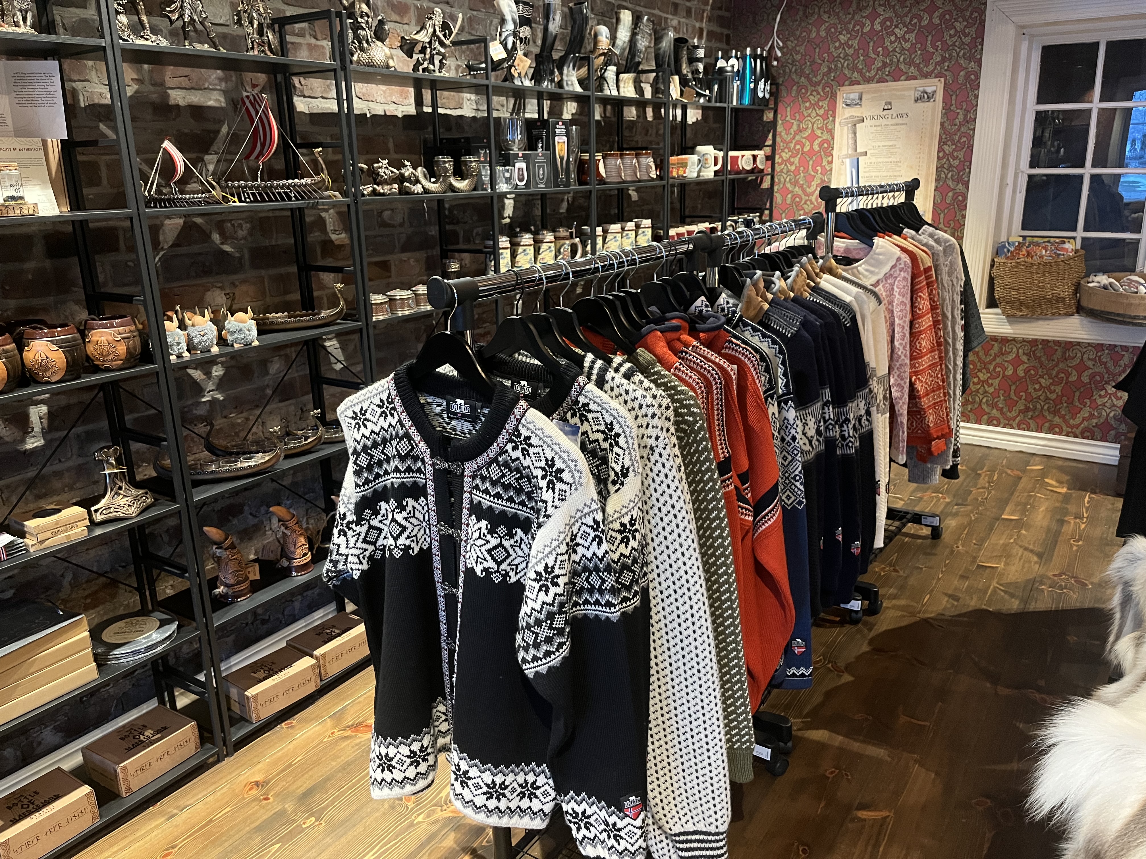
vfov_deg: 53.1
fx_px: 861
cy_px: 430
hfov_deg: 67.3
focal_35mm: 26
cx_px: 573
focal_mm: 5.1
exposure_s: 1/33
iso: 500
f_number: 1.6
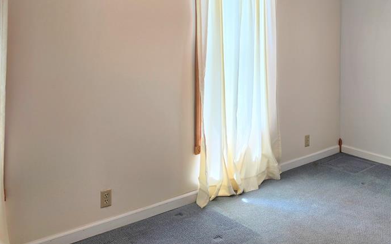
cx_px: 273
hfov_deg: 52.6
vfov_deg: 34.1
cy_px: 45
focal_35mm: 36
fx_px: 384
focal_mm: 6.5
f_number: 1.4
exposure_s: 1/120
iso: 32
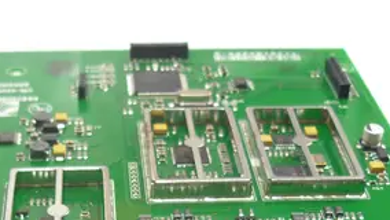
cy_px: 239
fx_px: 838
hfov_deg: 26.1
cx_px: 129
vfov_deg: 14.6
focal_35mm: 81
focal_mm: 5.5
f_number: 2.8
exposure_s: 1/30
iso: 80
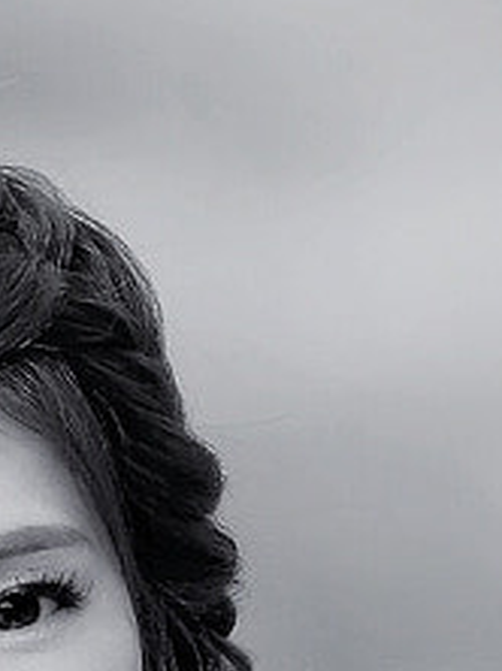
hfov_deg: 0.7
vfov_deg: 1.0
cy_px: 1789
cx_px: -184
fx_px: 40316
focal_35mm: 2081
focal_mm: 300
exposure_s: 1/500
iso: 500
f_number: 4
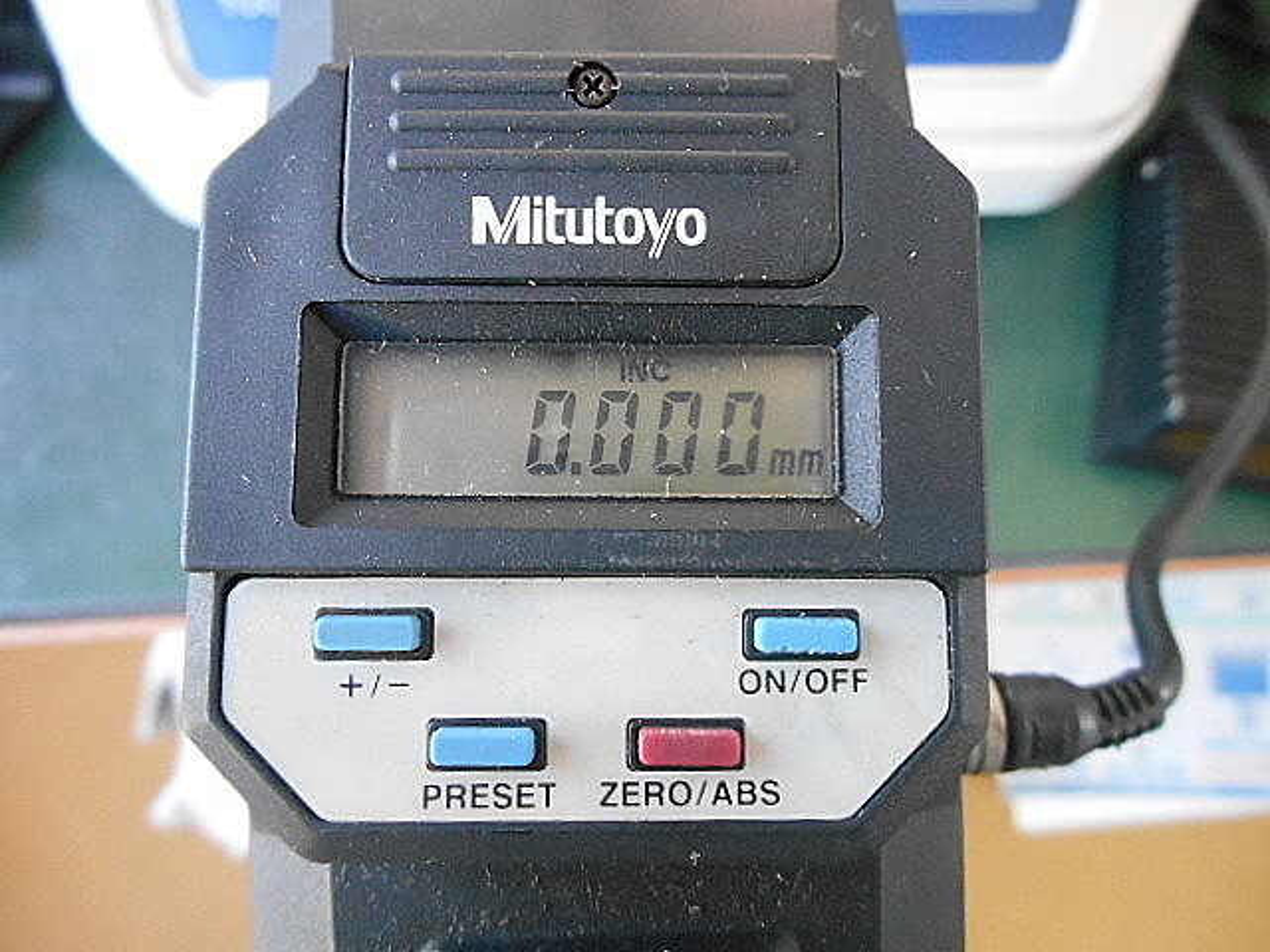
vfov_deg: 53.1
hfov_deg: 67.3
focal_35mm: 26
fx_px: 954
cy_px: 476
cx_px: 635
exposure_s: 1/50
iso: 800
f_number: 3.4
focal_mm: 4.7
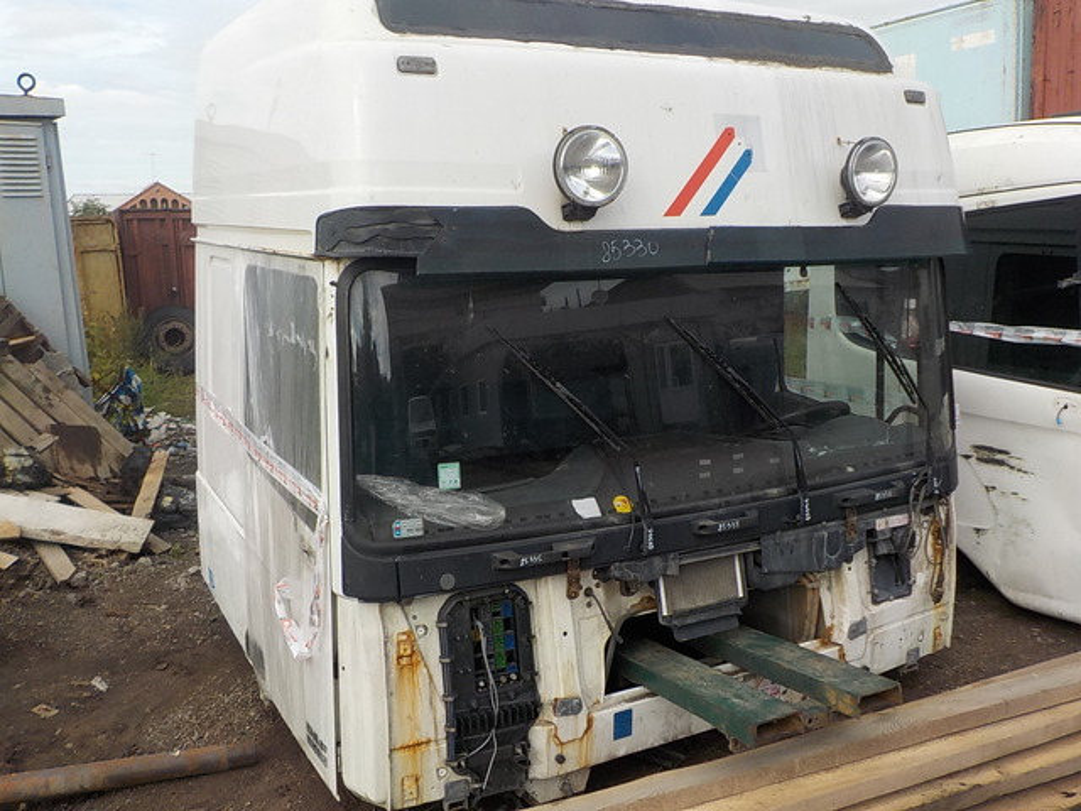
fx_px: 937
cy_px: 406
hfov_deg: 60.0
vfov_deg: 46.8
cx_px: 540
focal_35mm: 30
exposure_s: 1/800
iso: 125
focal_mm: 4.1
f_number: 3.3
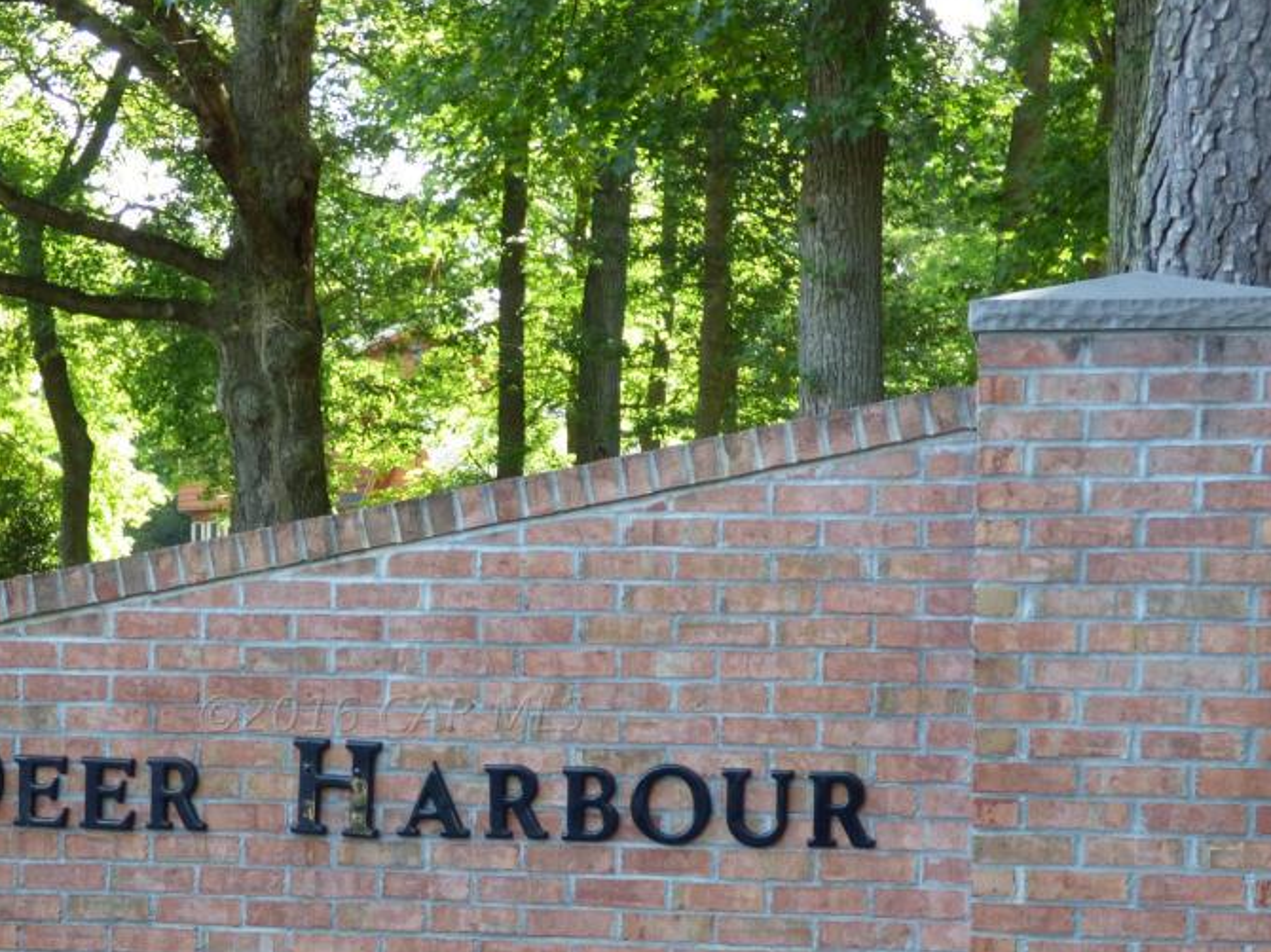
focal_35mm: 78
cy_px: 713
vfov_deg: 18.8
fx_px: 2863
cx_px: 391
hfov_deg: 24.9
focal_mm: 9.1
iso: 160
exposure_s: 1/60
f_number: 3.9
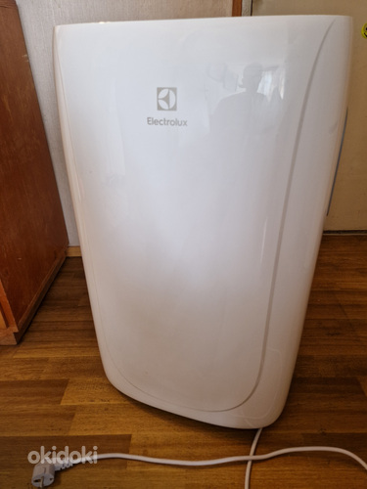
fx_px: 325
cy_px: 244
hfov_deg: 58.9
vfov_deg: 73.9
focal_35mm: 23
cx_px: 184
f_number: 1.8
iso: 320
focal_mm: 5.4
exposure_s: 1/100
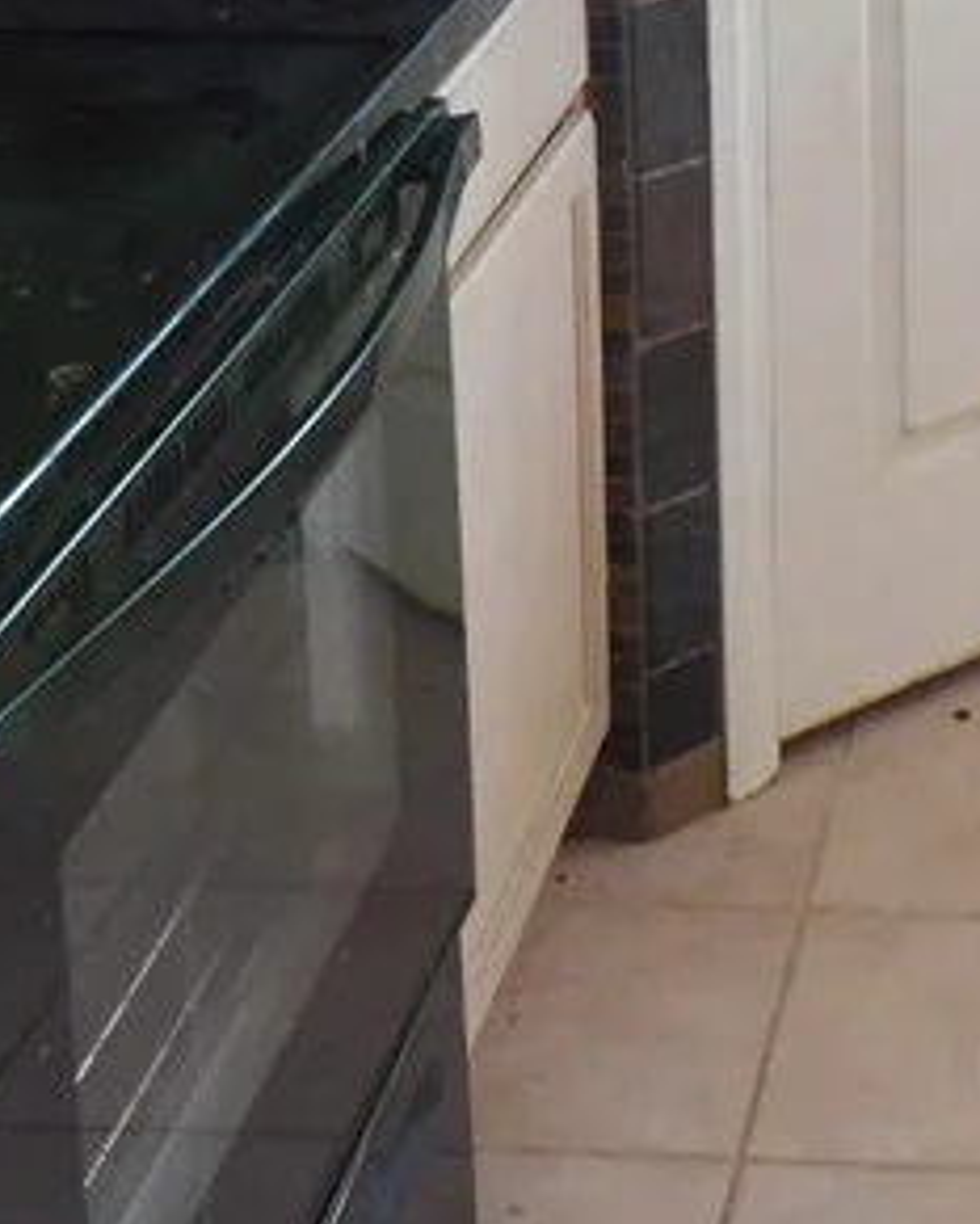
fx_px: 2863
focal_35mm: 79
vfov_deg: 21.9
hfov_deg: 18.6
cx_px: 1094
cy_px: -345
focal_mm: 4
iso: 400
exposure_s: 1/13
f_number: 3
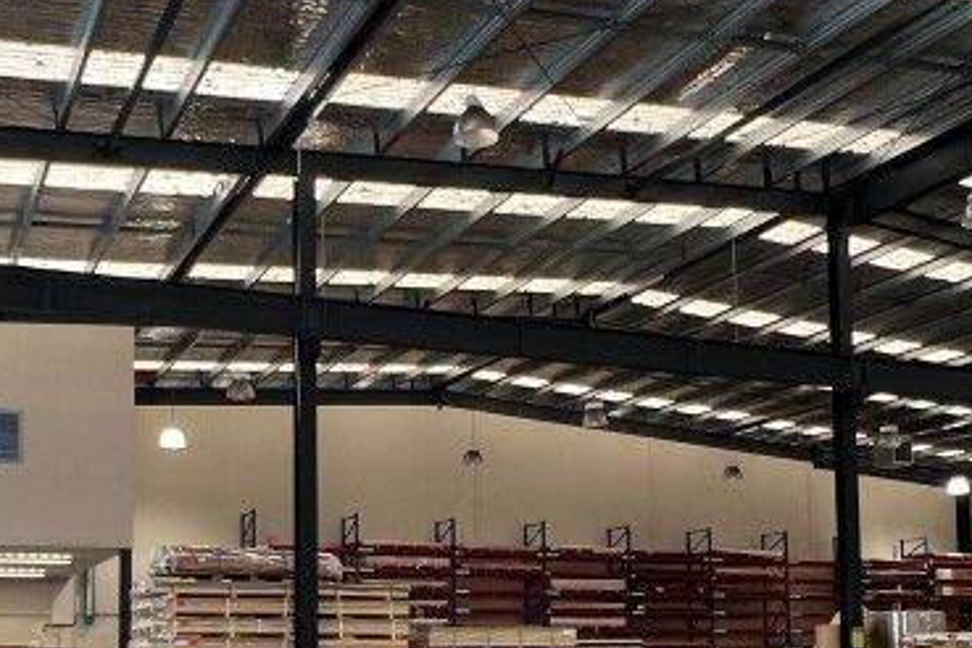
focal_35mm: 44
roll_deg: +1.5
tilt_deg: +4.7
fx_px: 1188
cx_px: 387
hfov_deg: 44.3
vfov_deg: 29.4
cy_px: 566
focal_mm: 1.57
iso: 125
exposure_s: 1/50
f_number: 1.8
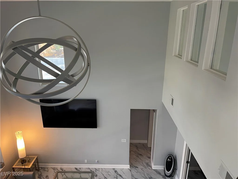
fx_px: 172
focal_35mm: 25
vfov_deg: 54.9
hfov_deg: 69.4
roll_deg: -1.0
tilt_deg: -18.3
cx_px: 119
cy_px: 90
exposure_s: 1/60
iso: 250
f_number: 1.6
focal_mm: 5.1
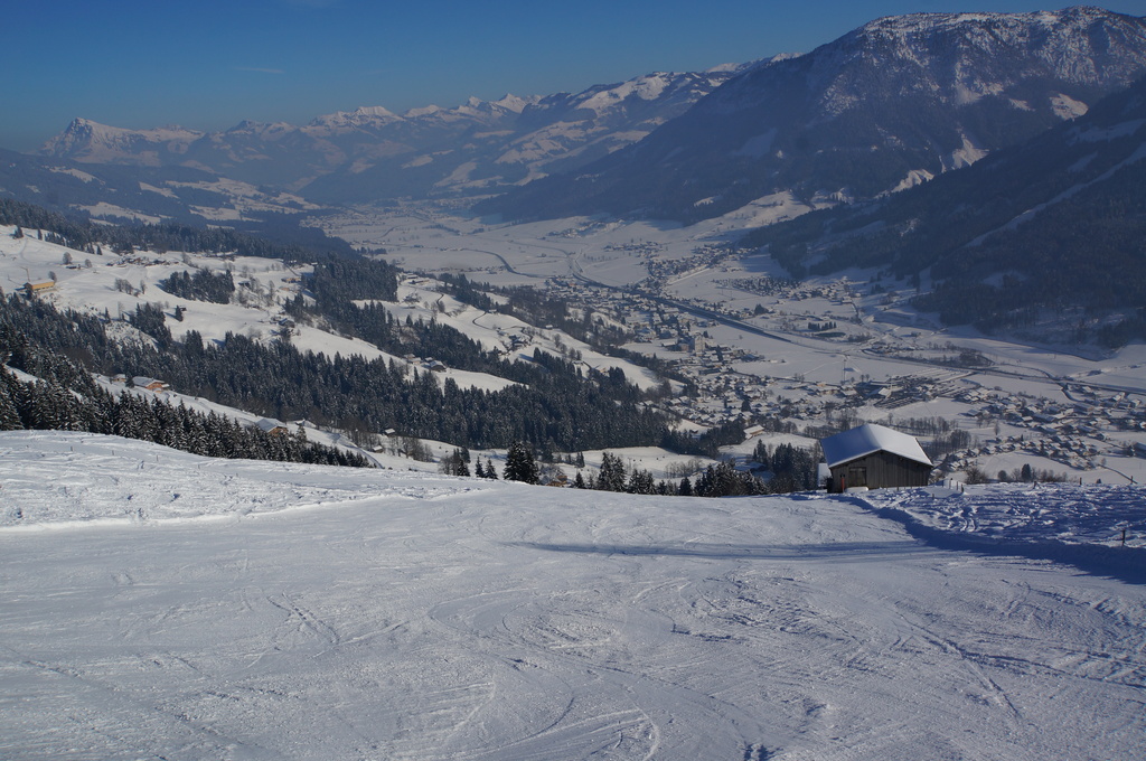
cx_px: 573
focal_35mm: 31
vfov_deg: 42.3
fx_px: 982
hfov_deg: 60.5
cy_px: 380
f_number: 13
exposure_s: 1/320
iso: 100
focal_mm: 20.6
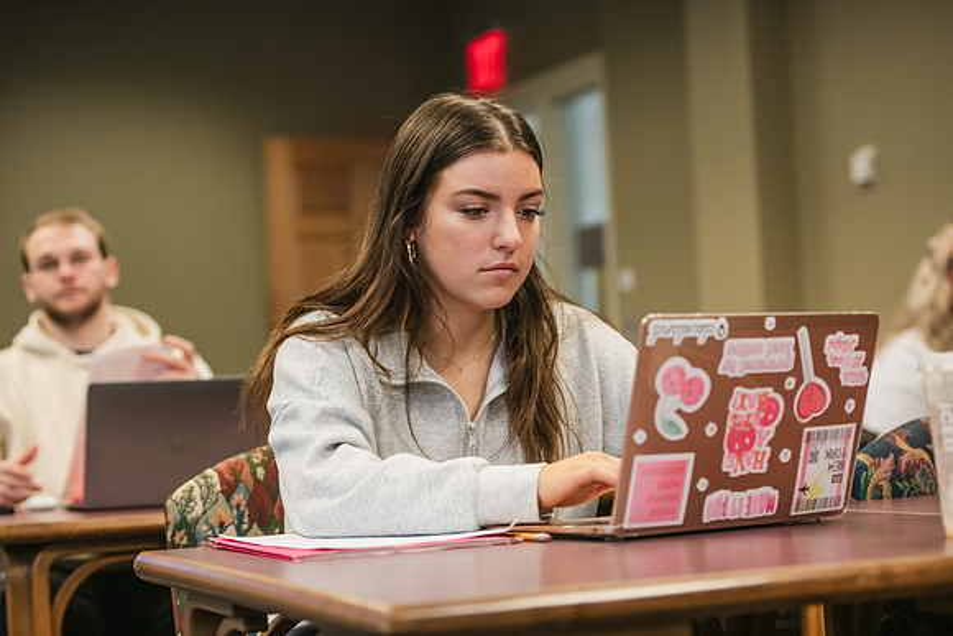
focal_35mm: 75
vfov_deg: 18.2
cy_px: 318
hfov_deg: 27.0
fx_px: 1986
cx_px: 476
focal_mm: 75
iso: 1600
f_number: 3.2
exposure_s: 1/200
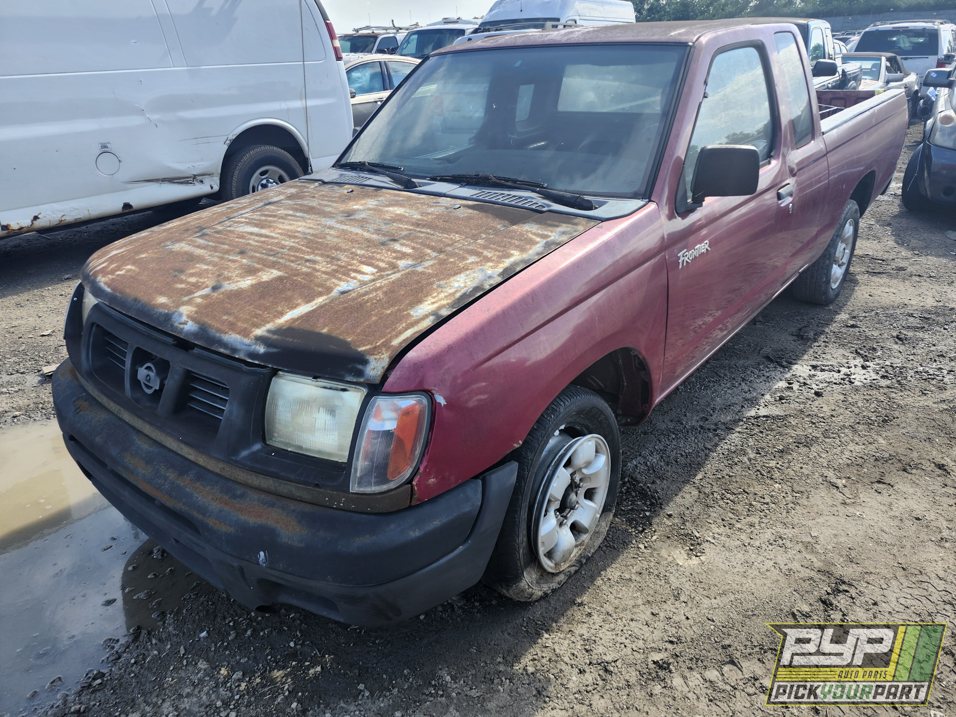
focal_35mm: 23
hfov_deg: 73.9
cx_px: 478
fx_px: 635
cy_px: 358
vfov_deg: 58.9
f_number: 1.8
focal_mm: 5.54
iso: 25
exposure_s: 1/353
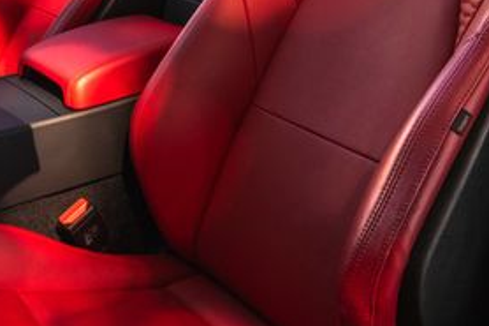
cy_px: -42
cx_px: 215
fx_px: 774
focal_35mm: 57
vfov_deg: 22.3
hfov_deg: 35.0
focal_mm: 24
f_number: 7.1
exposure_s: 1/160
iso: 640
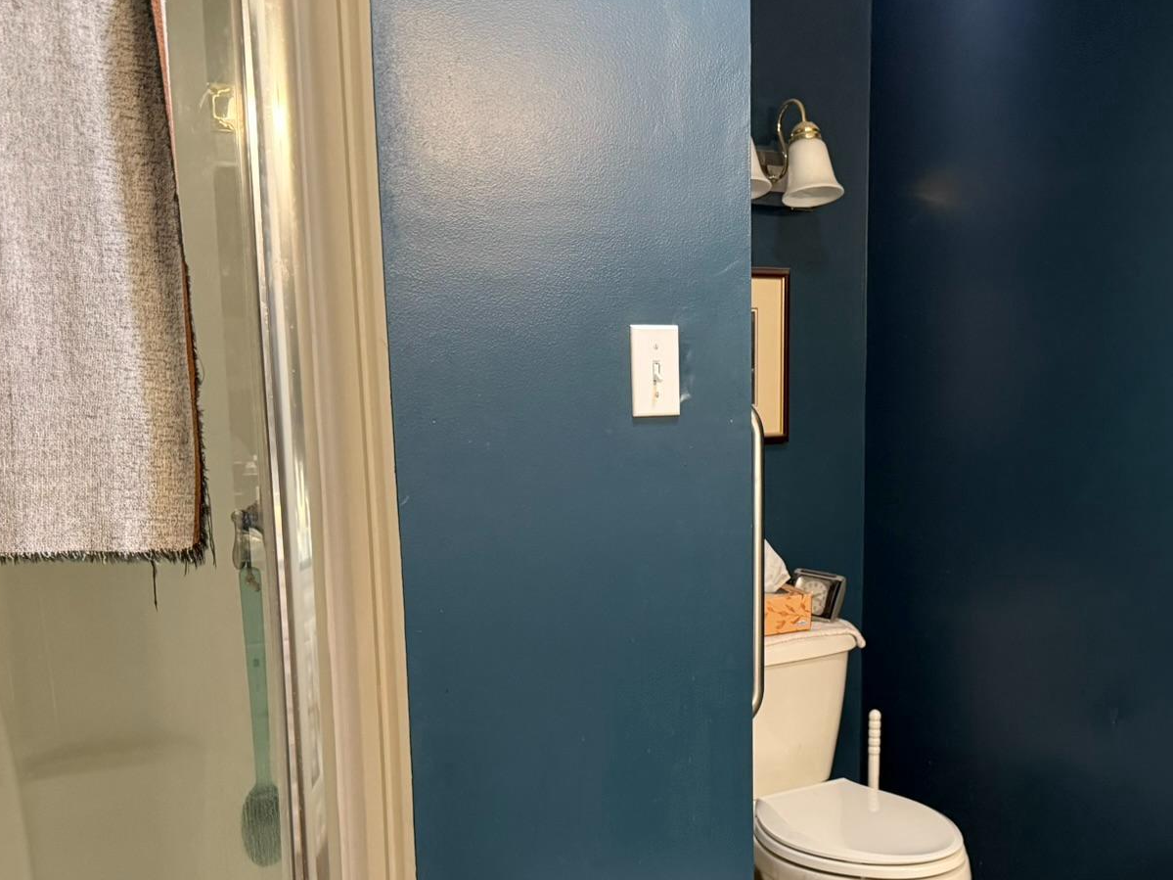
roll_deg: -0.6
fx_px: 1389
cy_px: 606
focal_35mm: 41
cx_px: 774
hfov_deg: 45.2
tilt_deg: -10.3
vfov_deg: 34.7
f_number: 1.78
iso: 640
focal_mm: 6.76
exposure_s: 1/40
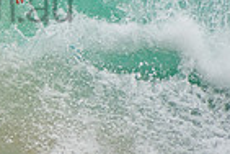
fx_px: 15383
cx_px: -100
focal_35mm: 2408
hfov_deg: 0.9
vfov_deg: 0.6
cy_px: -16
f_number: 5.6
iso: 320
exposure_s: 1/1600
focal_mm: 390
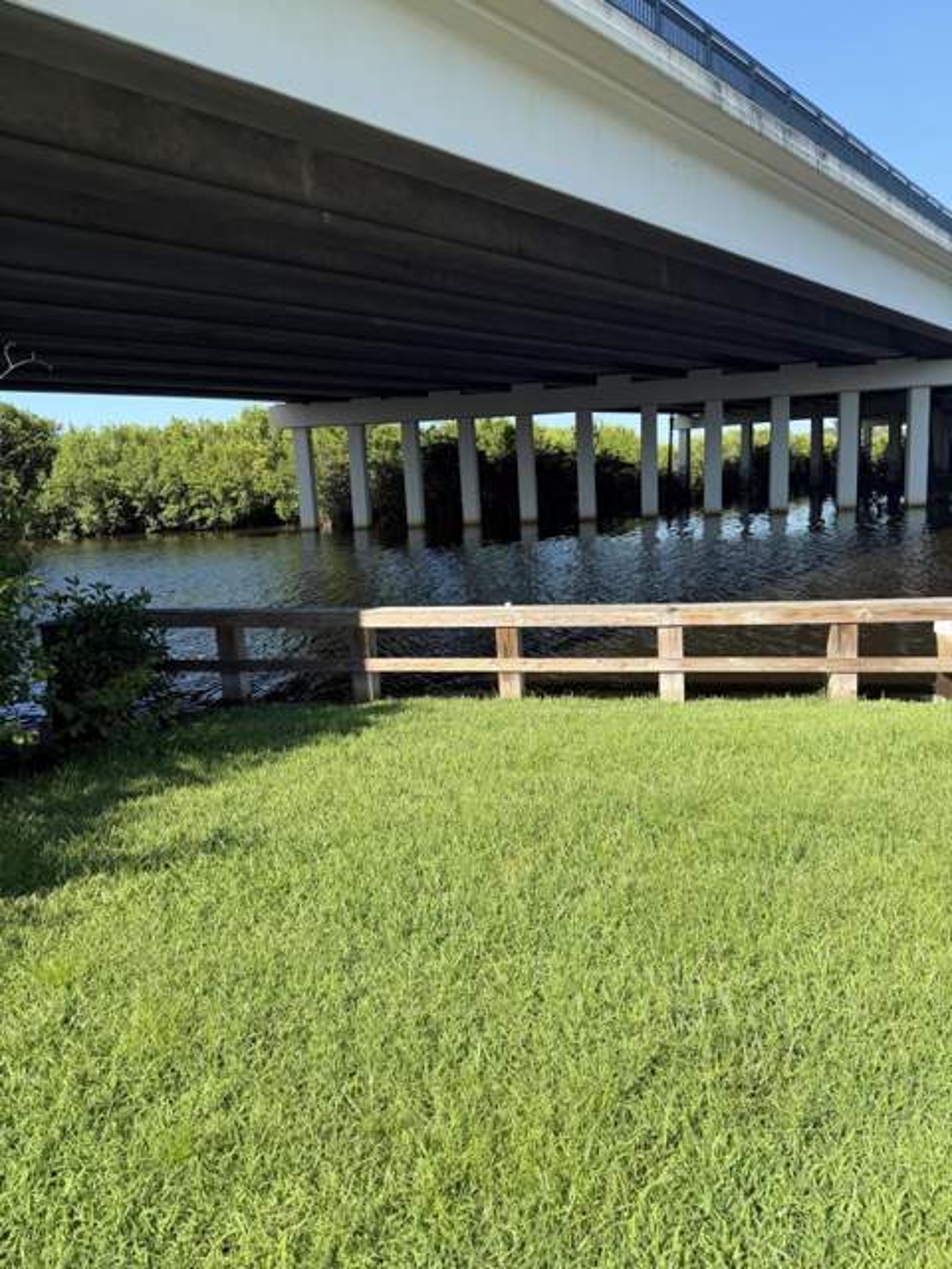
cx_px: 476
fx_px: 880
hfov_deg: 56.8
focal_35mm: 24
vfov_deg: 71.6
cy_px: 634
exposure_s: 1/2000
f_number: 1.78
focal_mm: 6.76
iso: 80
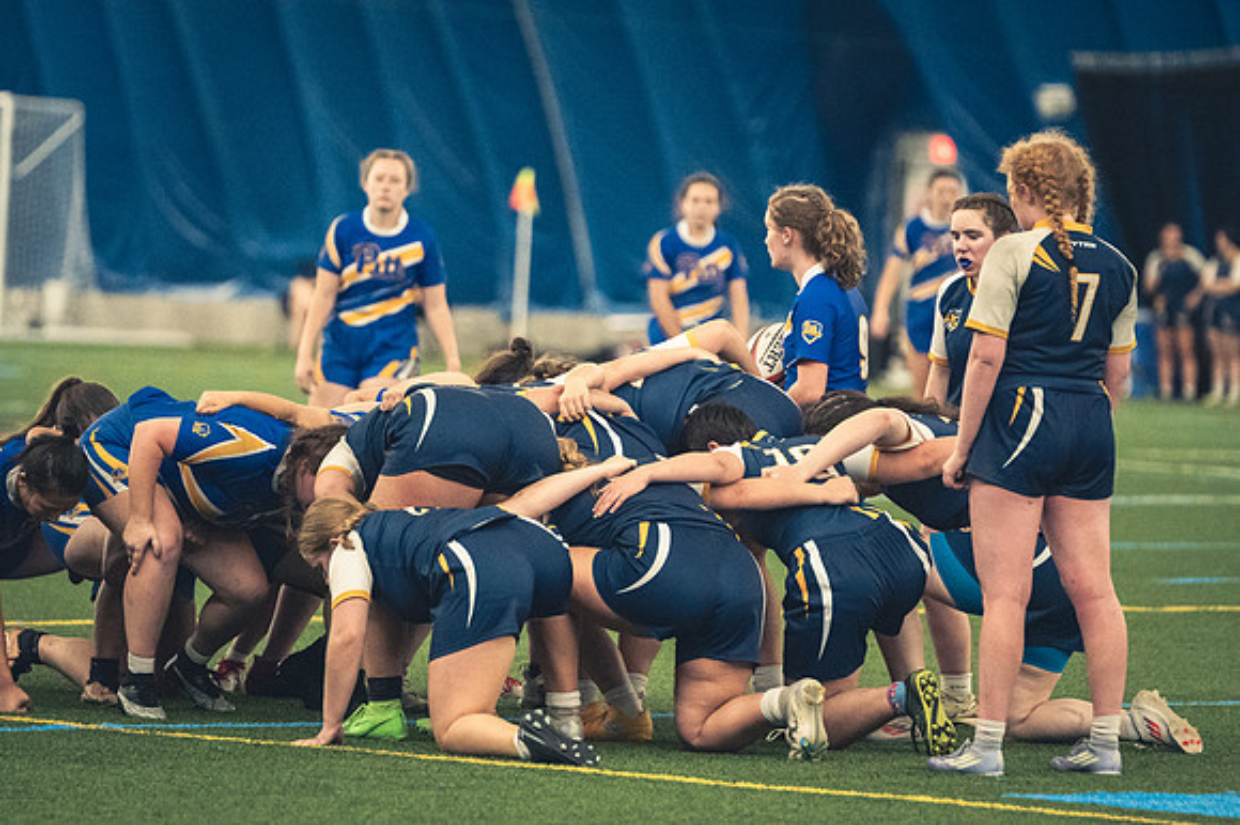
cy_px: 412
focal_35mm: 300
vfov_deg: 4.6
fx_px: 10327
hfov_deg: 6.9
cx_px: 620
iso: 12800
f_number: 2.8
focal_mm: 200
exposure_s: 1/500
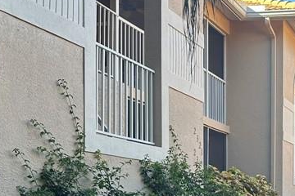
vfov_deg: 18.5
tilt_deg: -0.6
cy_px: 211
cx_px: 306
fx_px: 582
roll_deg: -0.5
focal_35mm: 71
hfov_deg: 26.7
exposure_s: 1/406
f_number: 1.78
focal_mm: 6.86
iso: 80
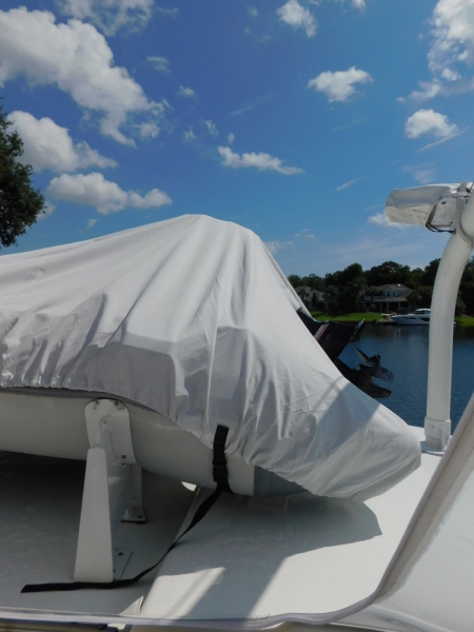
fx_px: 420
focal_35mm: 23
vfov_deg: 73.9
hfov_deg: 58.9
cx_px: 237
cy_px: 316
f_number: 6
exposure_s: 1/1500
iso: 125
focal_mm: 4
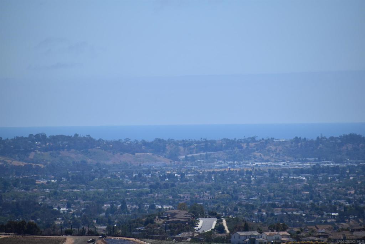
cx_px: 182
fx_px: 3650
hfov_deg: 5.7
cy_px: 122
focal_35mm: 360
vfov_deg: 3.8
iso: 220
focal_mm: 240
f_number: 6
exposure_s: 1/2000
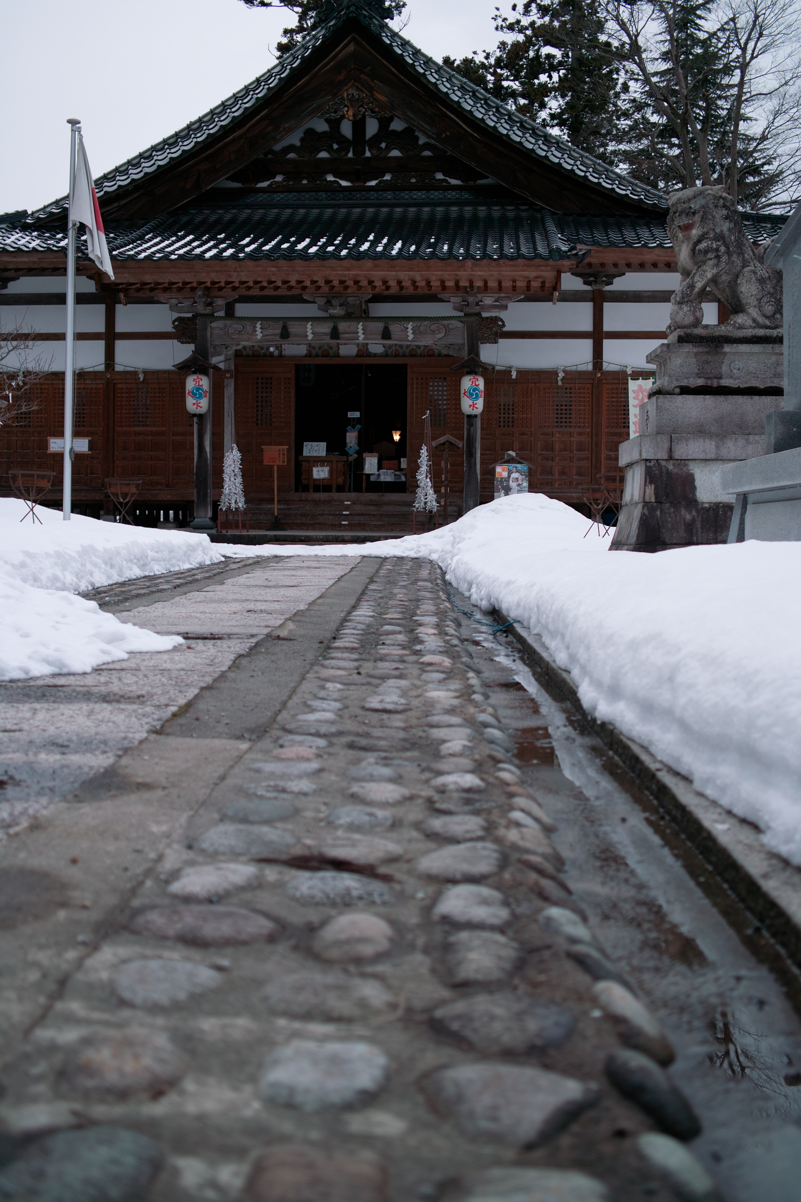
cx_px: 400
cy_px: 601
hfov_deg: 32.6
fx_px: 1368
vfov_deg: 47.4
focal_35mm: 41
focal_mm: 24.2
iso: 100
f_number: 2.8
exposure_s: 1/80
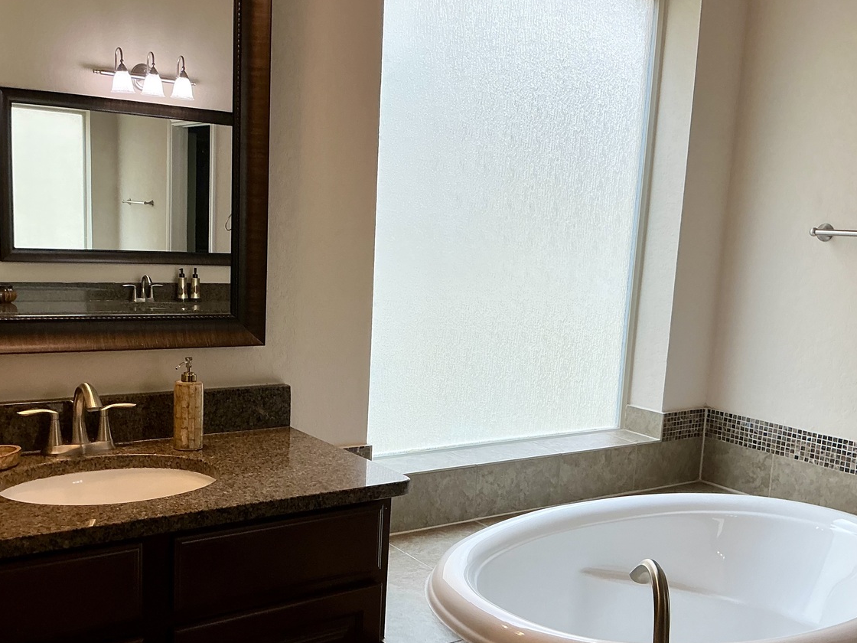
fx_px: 891
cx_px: 384
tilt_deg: -10.2
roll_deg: -2.3
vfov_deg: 39.5
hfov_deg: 51.3
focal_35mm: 36
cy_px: 385
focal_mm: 3
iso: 32
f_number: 1.8
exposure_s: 1/120
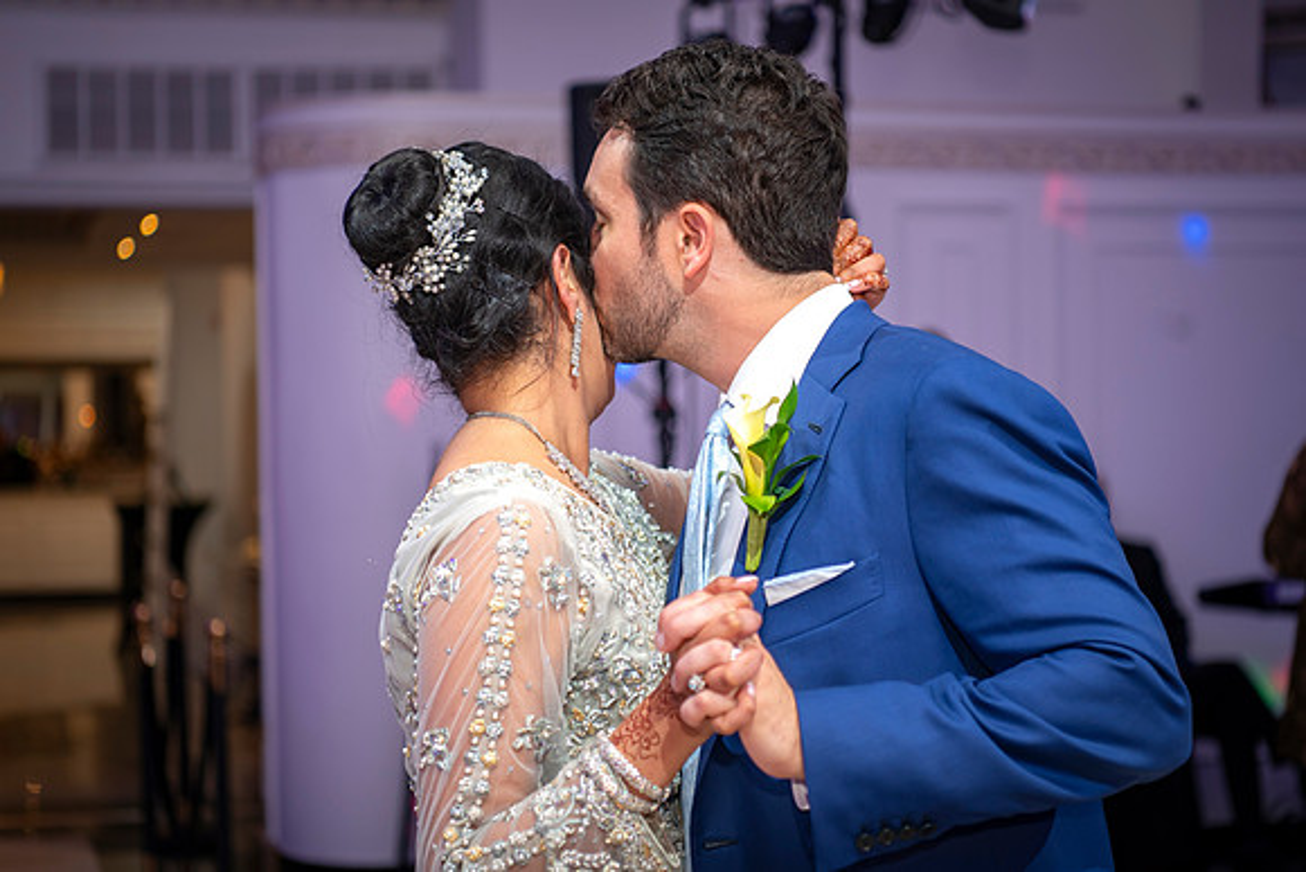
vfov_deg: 18.4
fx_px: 2693
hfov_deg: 27.3
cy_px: 432
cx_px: 647
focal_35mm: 74
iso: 800
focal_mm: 70
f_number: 2.8
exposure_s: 1/125
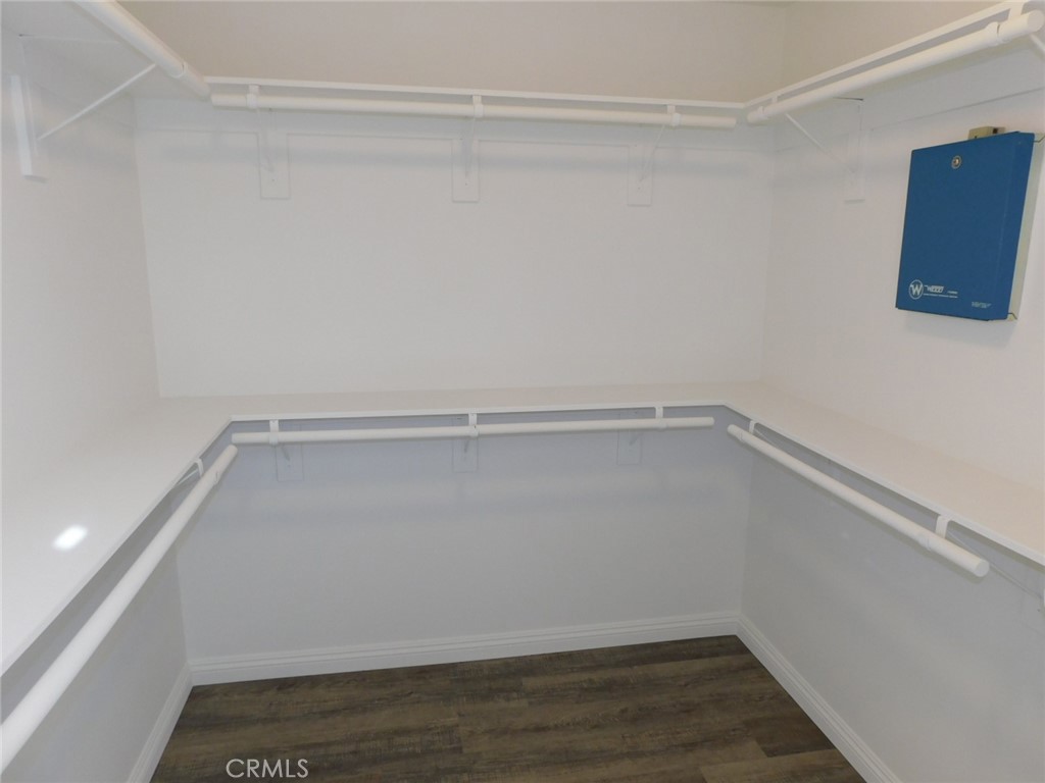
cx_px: 522
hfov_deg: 73.9
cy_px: 392
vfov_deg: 58.9
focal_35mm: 23
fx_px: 694
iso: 125
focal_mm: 4
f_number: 3
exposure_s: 1/40
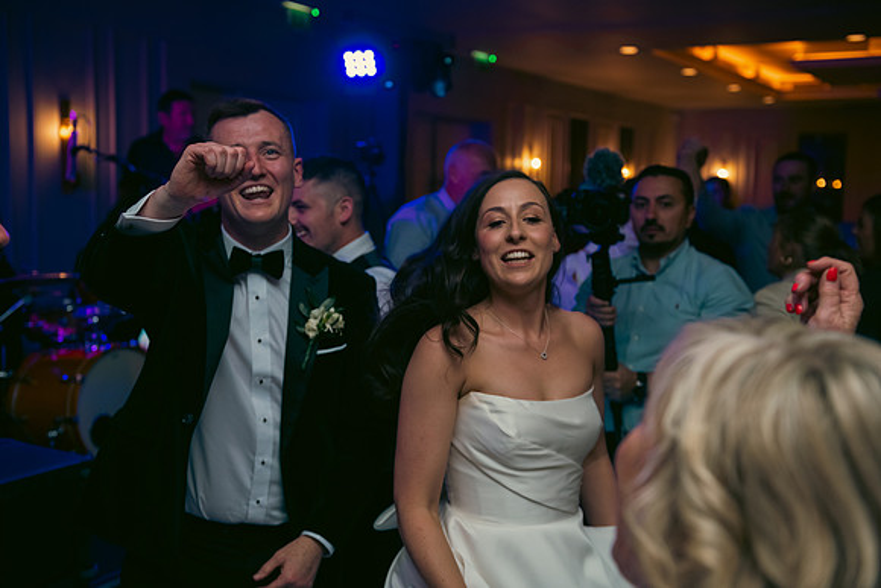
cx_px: 440
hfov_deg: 46.4
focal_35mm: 42
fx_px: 1028
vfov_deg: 31.9
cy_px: 294
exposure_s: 1/160
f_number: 3.5
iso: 800
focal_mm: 42
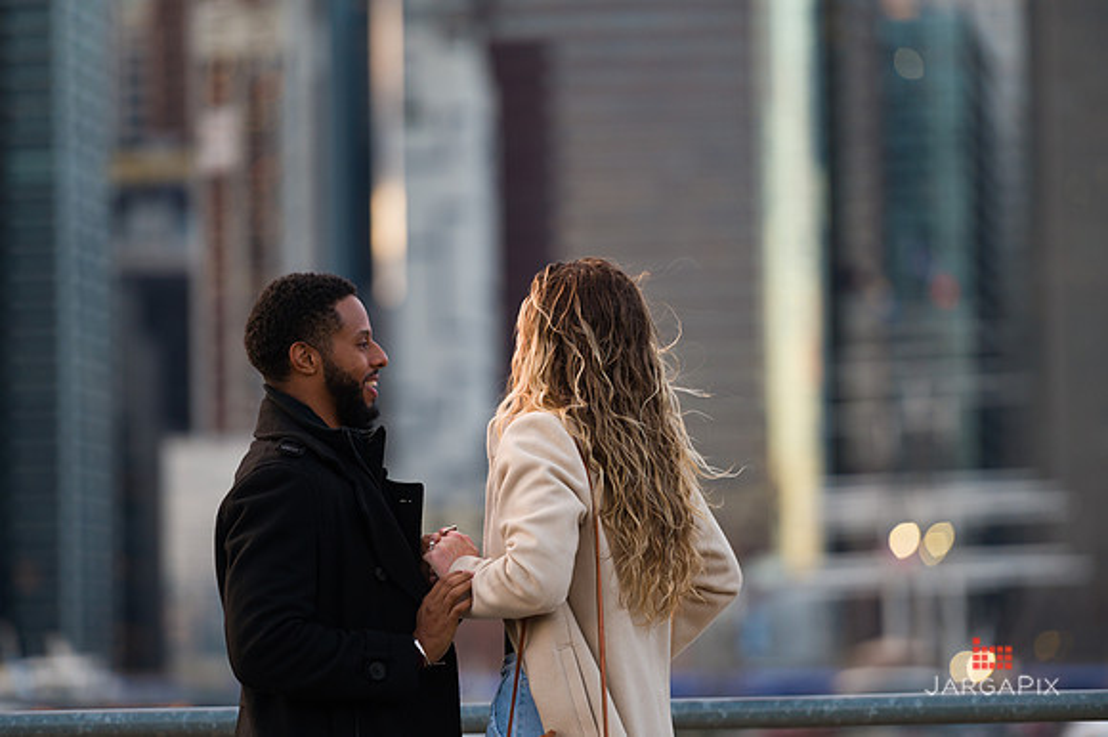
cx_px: 554
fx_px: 6152
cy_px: 368
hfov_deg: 10.3
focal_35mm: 200
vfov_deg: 6.9
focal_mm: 200
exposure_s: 1/320
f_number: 3.2
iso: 200
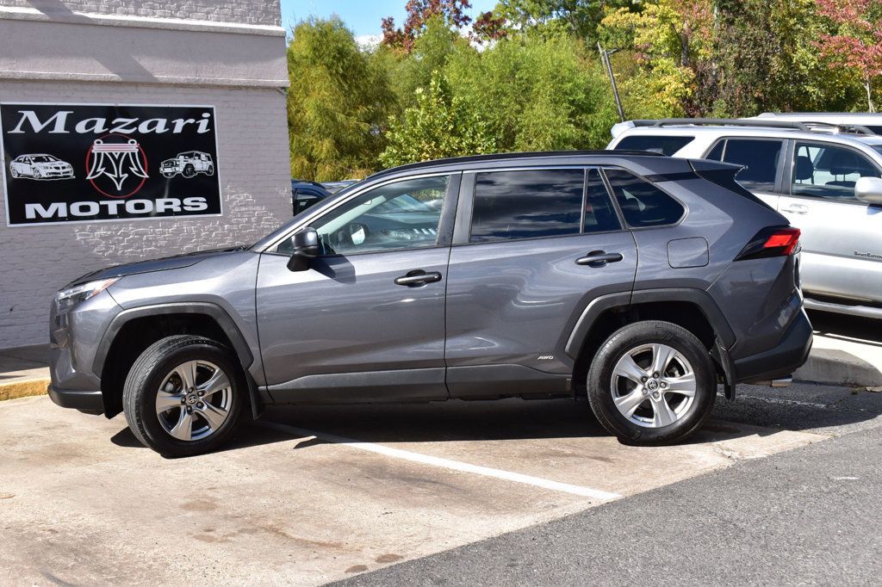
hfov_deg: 41.1
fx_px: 1176
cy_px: 294
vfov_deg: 28.1
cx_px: 441
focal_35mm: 48
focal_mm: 32
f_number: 11
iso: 400
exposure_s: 1/400
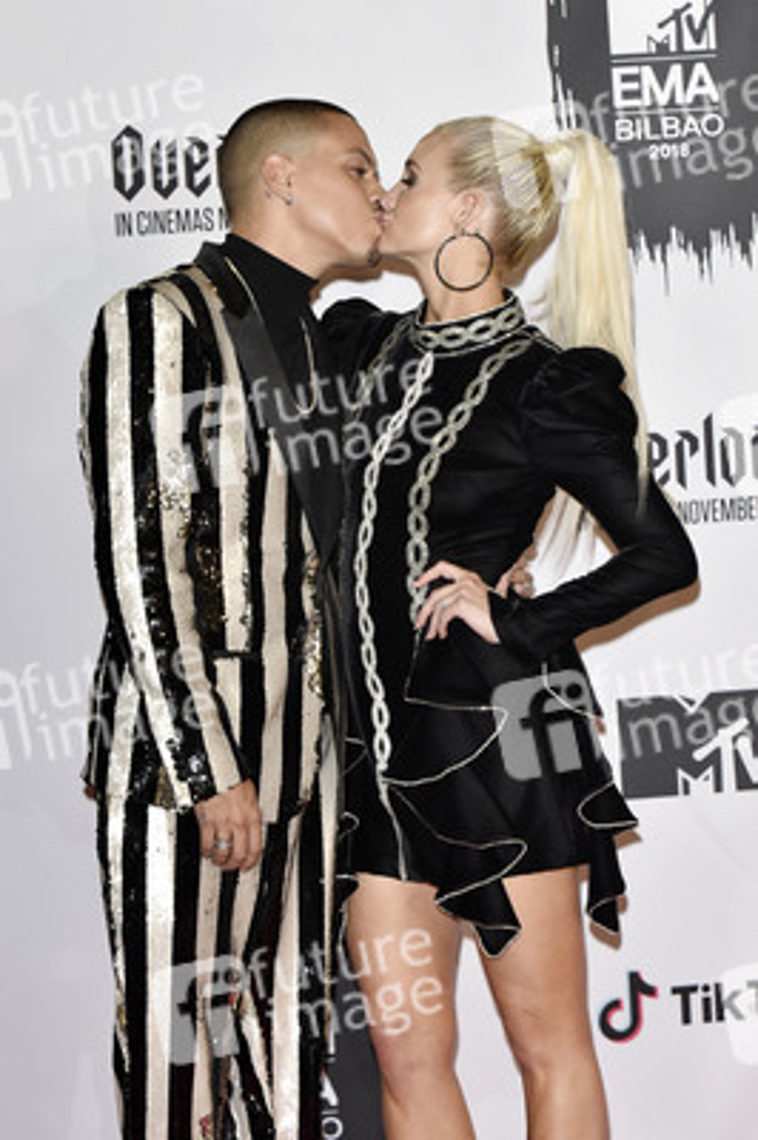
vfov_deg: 18.3
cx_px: 379
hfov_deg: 12.2
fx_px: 3543
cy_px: 570
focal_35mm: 112
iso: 2000
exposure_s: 1/250
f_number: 5
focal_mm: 112
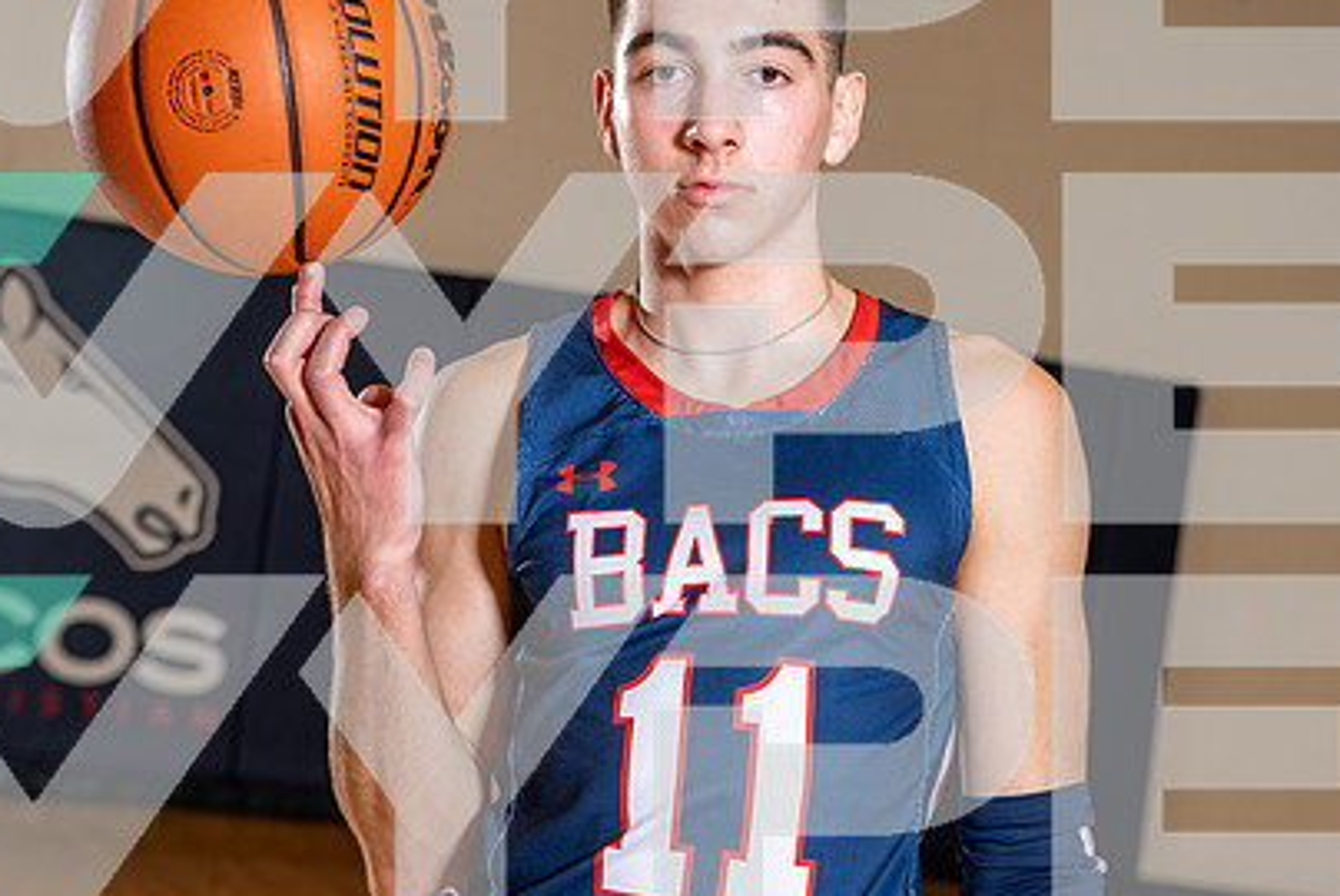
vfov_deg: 15.4
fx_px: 3315
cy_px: 350
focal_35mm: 89
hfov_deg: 22.8
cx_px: 600
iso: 640
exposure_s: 1/250
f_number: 5.6
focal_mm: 62
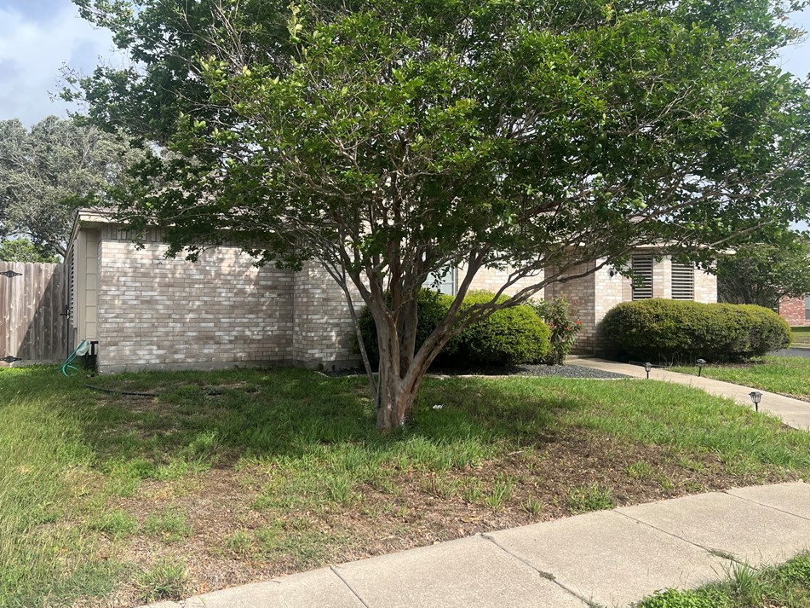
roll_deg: +0.2
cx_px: 413
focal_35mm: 28
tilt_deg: +1.3
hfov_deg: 63.4
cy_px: 300
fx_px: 655
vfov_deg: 49.7
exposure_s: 1/1923
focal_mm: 5.1
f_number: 1.6
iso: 50
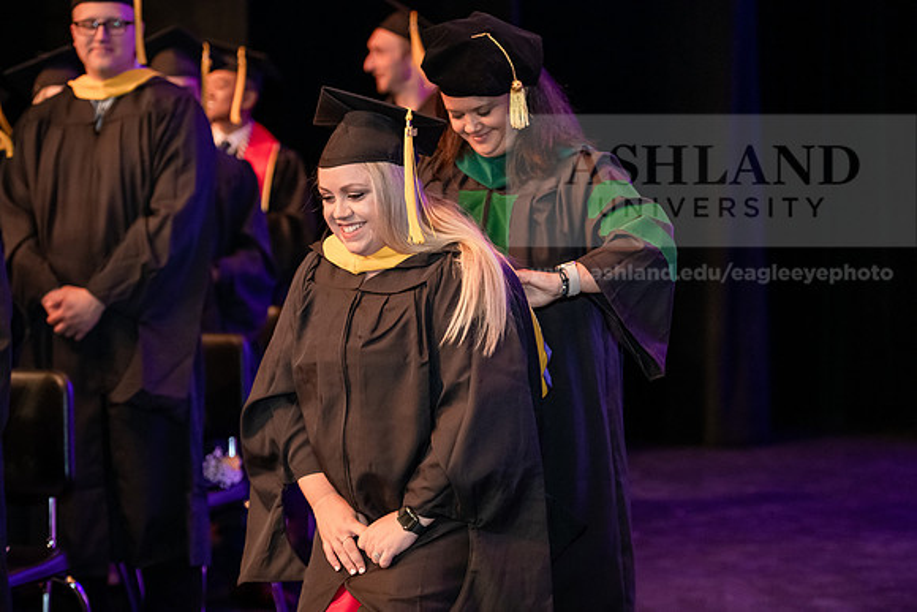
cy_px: 306
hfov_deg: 21.5
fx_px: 2420
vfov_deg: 14.4
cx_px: 458
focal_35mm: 95
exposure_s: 1/200
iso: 3200
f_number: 3.2
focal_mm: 95
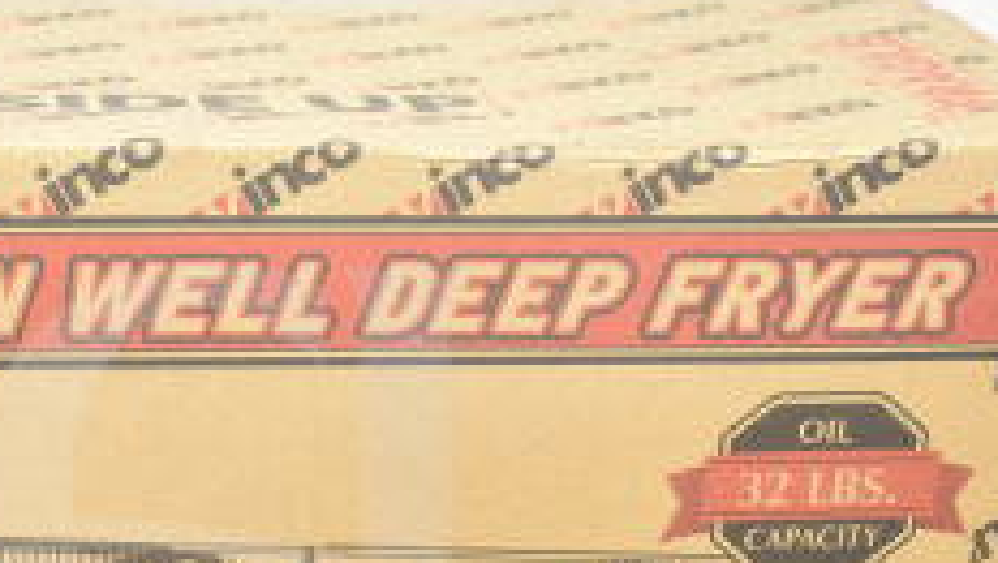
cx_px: 77
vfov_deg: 12.1
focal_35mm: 99
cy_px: 608
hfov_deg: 21.0
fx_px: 2622
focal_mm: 24
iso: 1600
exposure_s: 1/40
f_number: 4.5
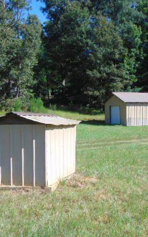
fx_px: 323
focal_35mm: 50
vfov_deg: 40.3
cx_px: 117
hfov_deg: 25.4
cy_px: 122
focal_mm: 5.8
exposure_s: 1/640
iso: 80
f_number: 3.2
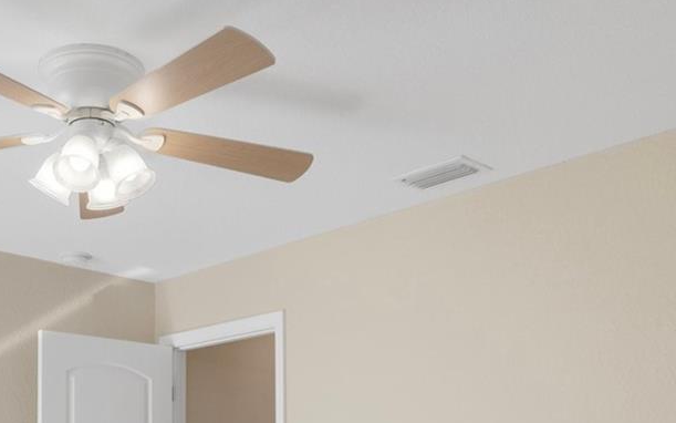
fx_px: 884
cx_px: 198
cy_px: 532
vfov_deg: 24.0
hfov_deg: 41.0
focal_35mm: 48
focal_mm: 12
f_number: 8
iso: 320
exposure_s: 1/3
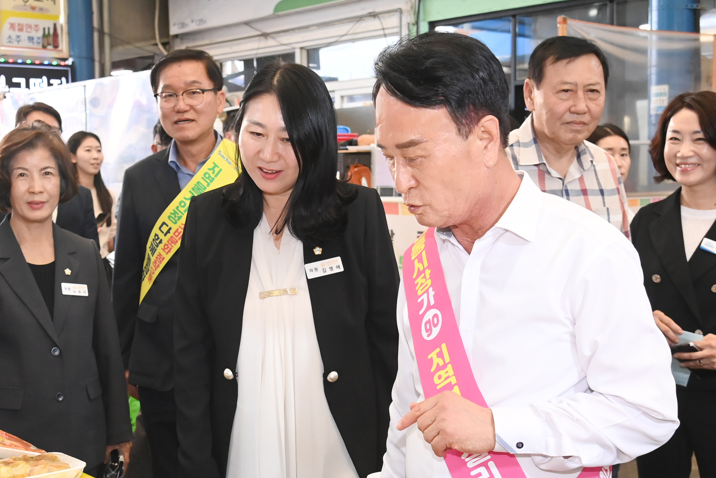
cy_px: 312
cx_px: 266
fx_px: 915
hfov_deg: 42.4
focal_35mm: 46
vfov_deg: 29.1
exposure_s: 1/250
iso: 3200
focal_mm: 31
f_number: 6.3
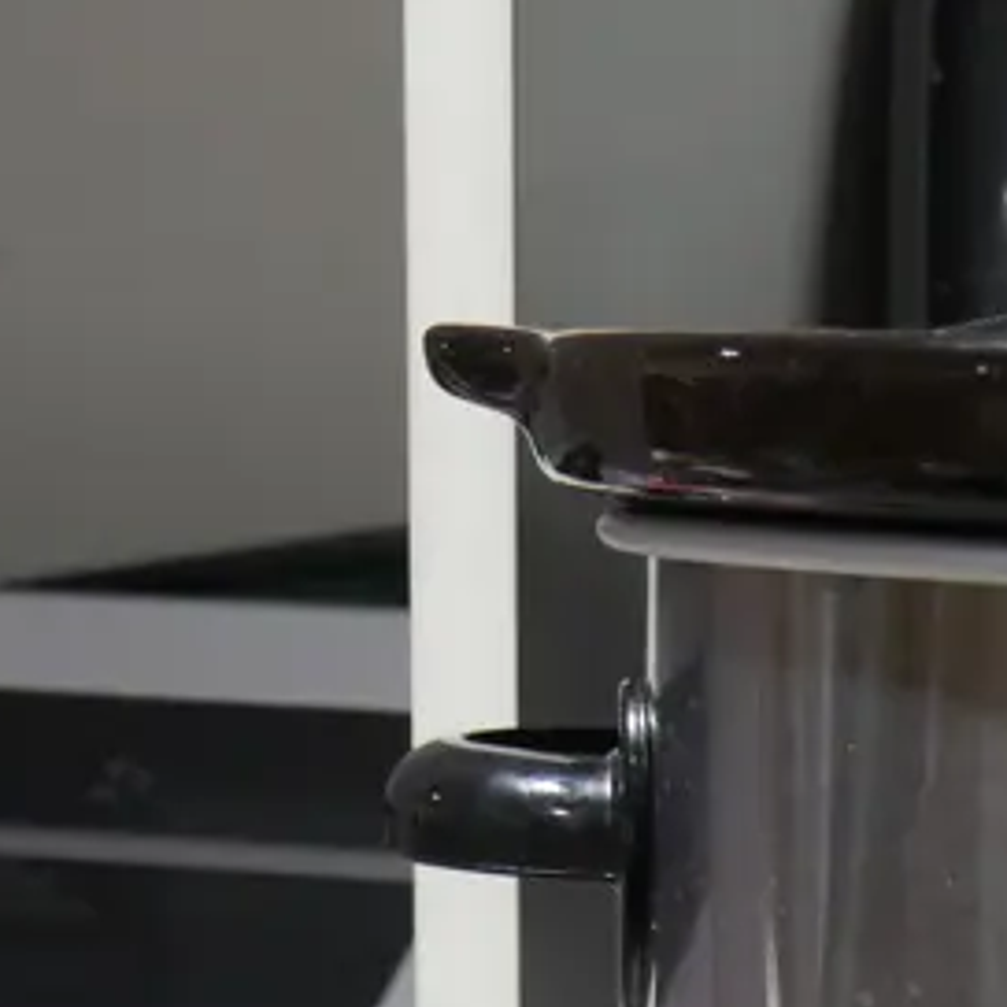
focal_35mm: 113
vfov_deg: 14.9
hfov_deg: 14.5
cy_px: 1183
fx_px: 3719
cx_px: 1448
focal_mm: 17
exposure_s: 1/60
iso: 400
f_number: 4
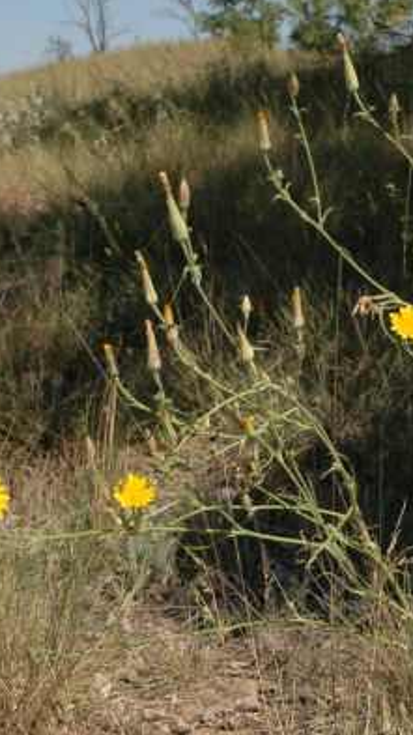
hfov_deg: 13.3
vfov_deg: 23.4
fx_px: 1772
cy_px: 364
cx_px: 292
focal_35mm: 91
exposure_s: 1/250
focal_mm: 38
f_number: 11
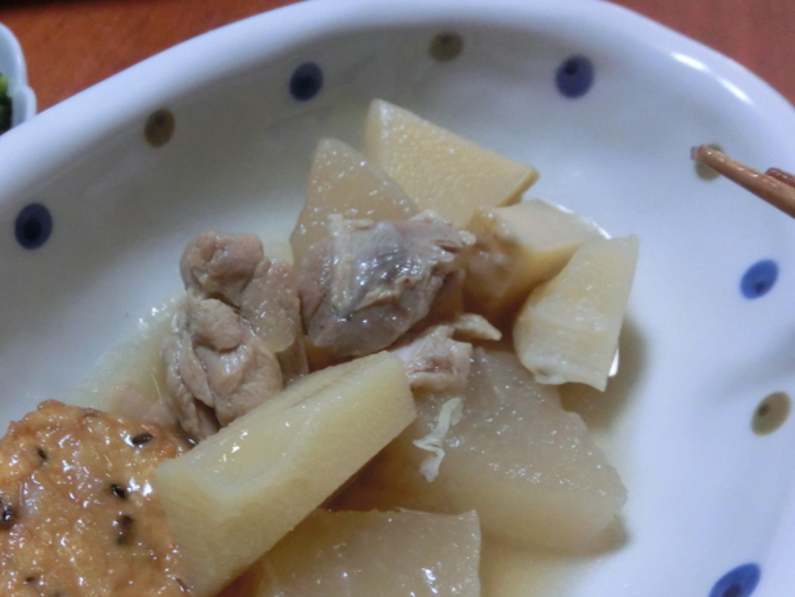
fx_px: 850
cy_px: 392
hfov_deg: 49.6
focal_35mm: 37
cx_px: 297
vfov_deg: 38.3
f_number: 3
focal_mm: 5
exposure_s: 1/100
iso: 800
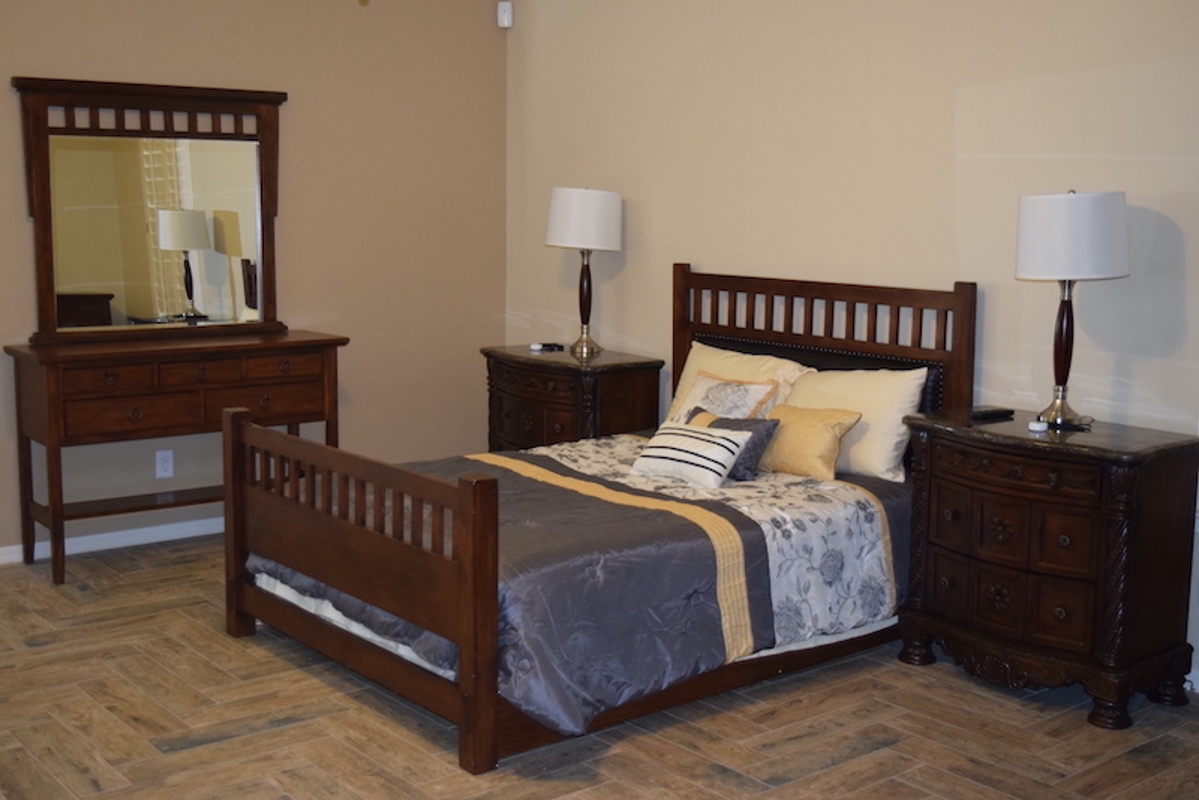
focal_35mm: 44
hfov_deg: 44.9
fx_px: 1449
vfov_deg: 30.9
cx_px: 600
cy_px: 400
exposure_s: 1/60
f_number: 4.2
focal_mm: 29
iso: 1250
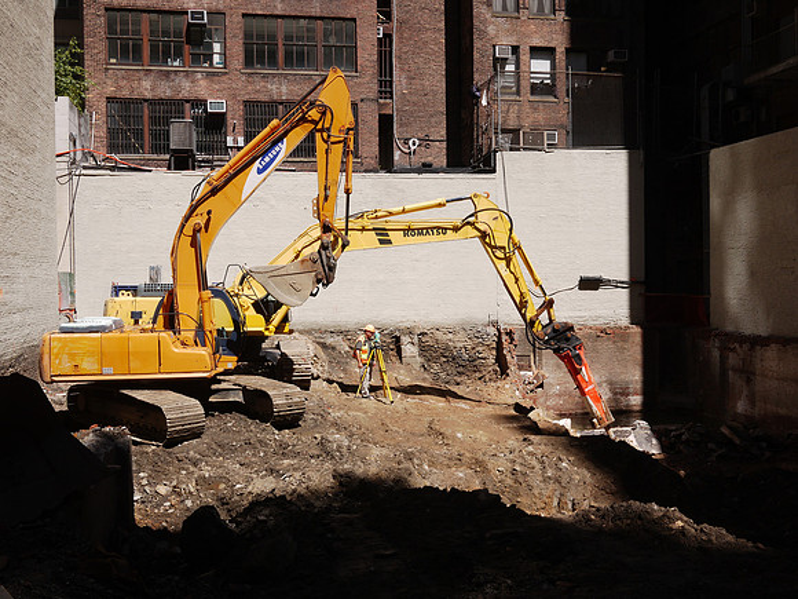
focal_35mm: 40
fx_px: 922
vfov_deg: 36.0
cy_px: 300
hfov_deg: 46.8
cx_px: 399
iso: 100
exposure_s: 1/125
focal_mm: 20
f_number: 13
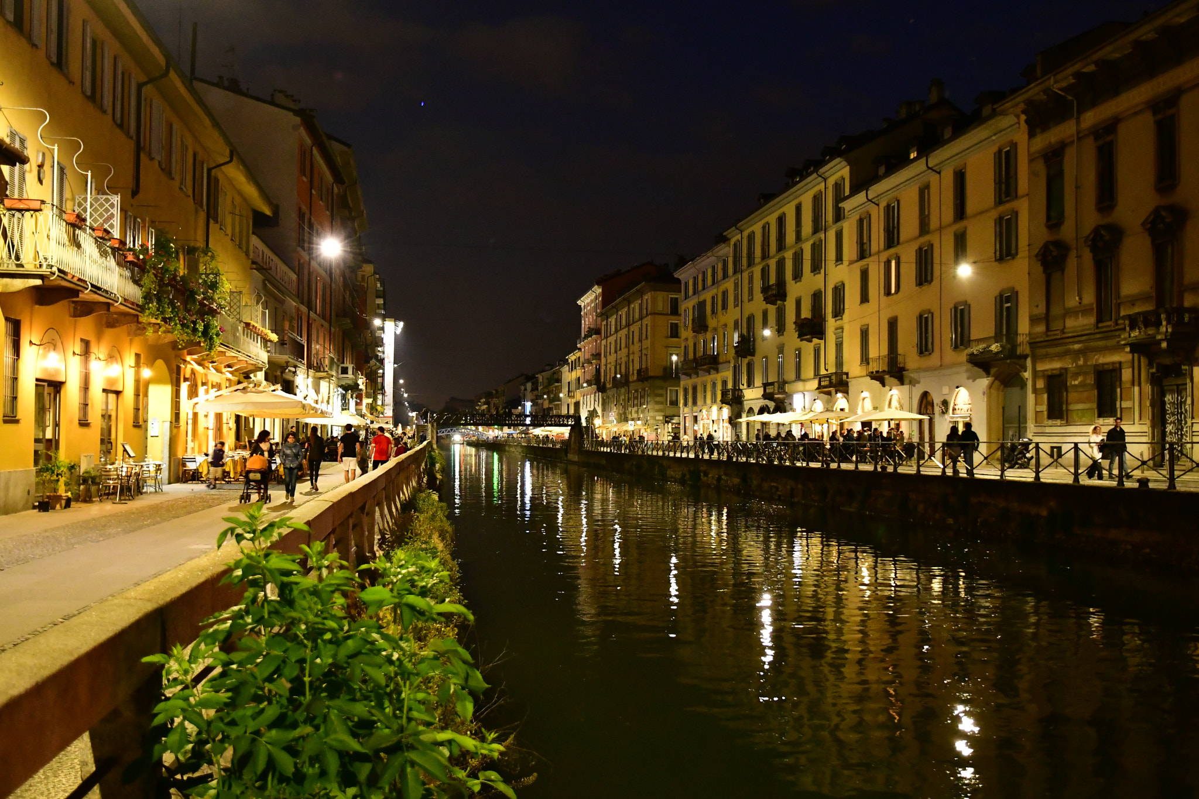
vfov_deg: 35.5
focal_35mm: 38
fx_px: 1249
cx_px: 600
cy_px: 400
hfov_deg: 51.3
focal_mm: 25
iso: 4000
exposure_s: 1/25
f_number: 4
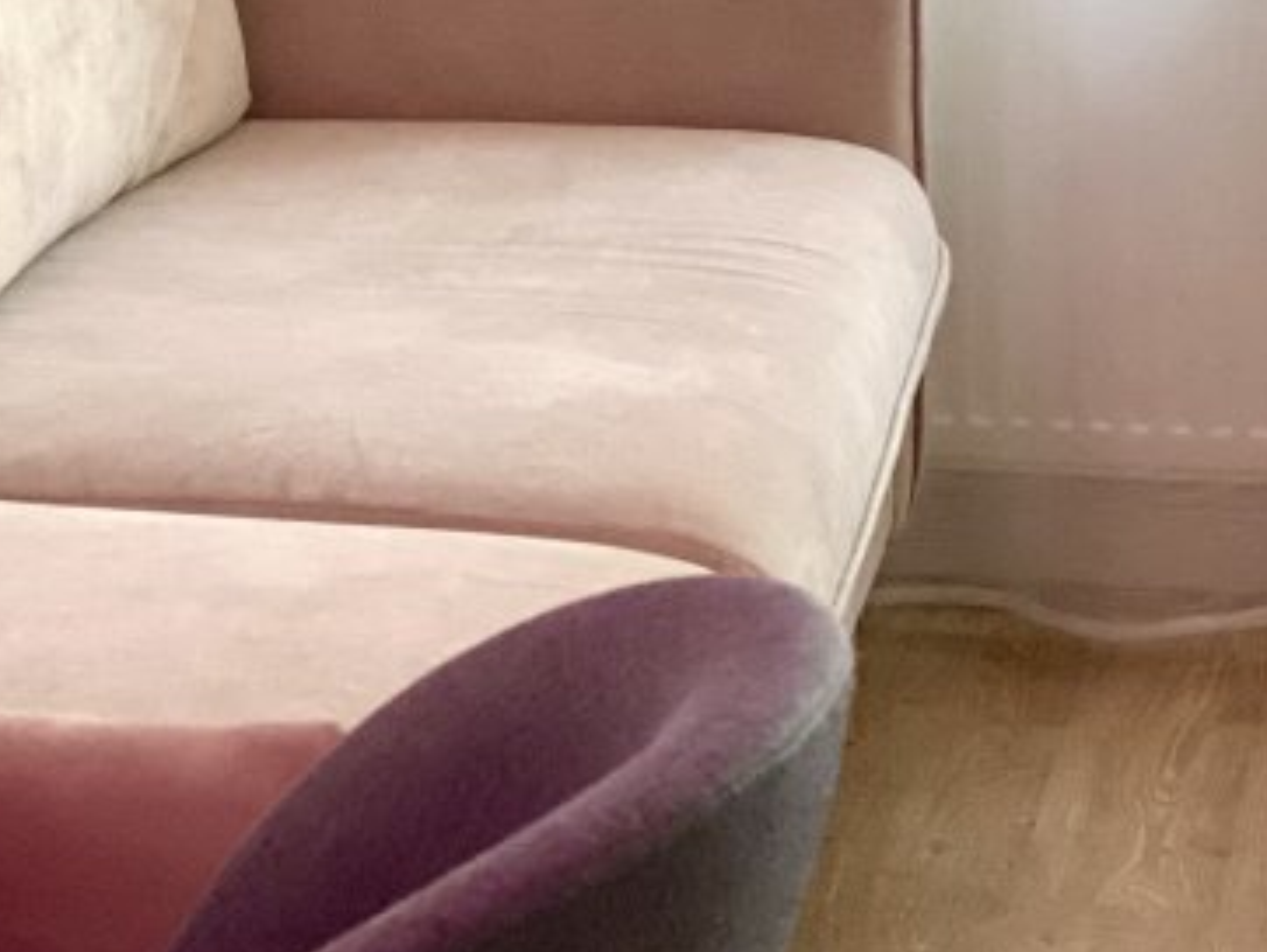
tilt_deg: -8.5
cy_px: -206
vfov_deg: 9.9
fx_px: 5384
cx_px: 392
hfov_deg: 13.4
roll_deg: +1.0
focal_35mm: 147
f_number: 2
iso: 250
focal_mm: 6
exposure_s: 1/108
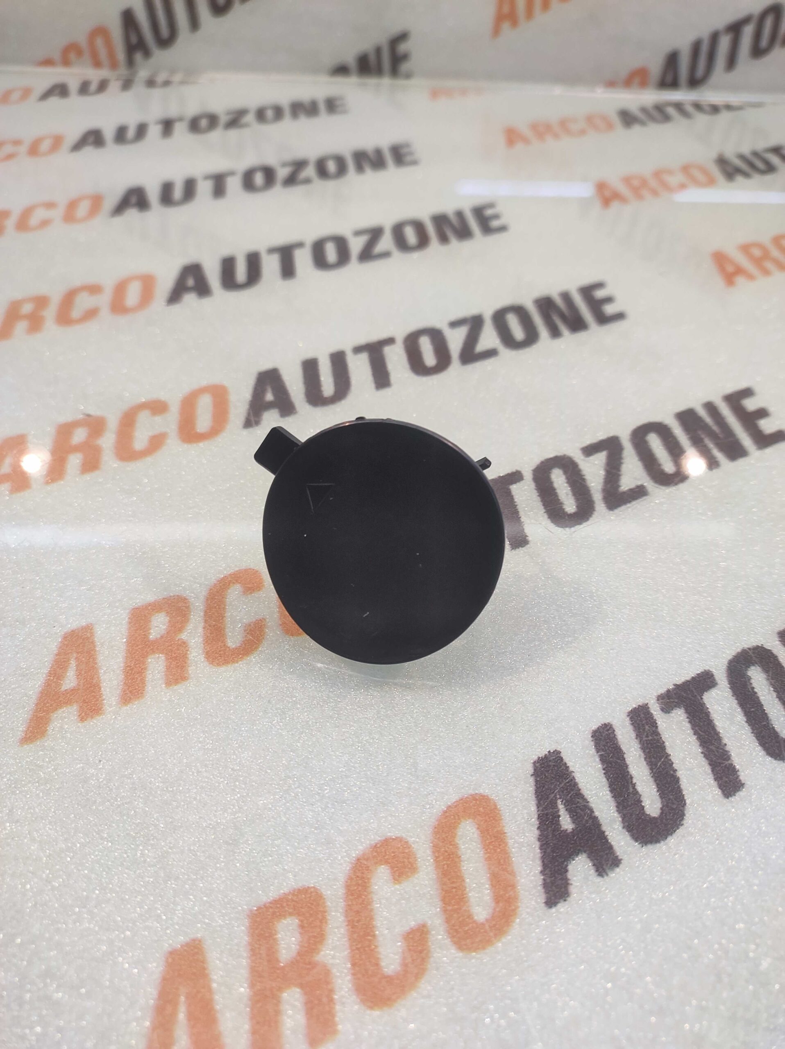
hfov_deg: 74.7
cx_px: 392
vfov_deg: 91.1
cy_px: 524
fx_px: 515
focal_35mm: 17
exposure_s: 1/33
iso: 207
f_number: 1.79
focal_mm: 4.74
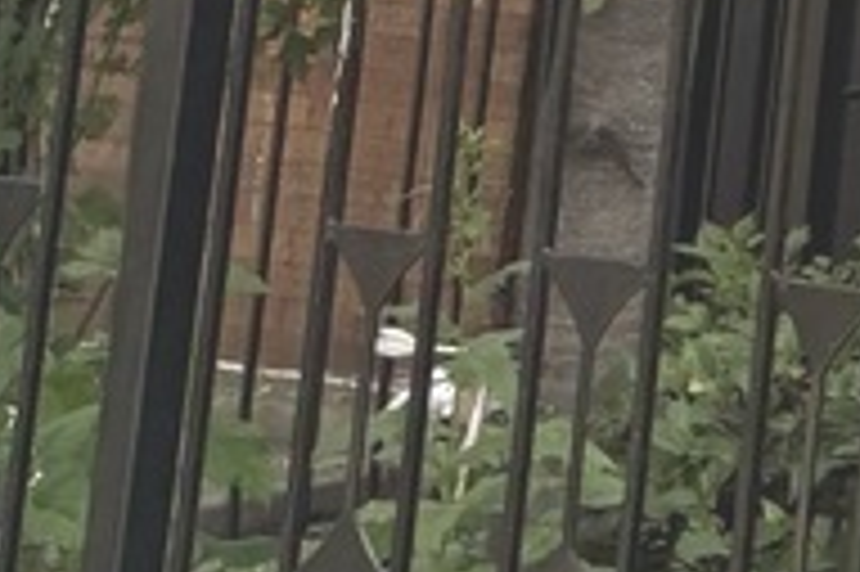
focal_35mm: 188
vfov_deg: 6.5
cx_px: 2386
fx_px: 4487
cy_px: -1234
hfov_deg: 9.2
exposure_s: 1/702
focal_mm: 6.76
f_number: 1.78
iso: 100
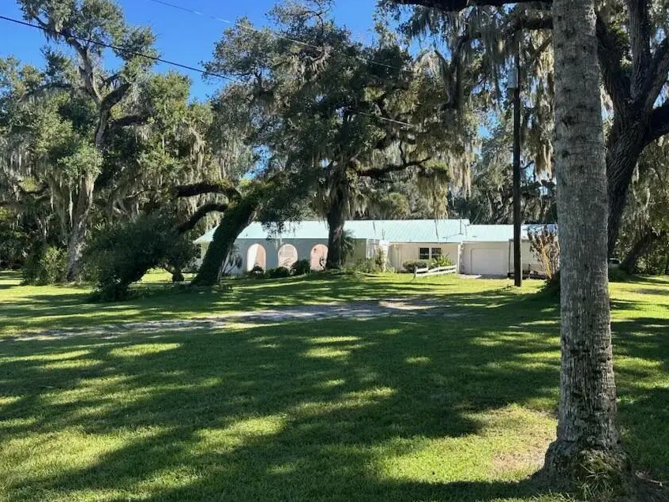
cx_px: 343
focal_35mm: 29
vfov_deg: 48.2
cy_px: 235
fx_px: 561
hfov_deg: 61.6
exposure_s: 1/791
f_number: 1.78
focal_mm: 6.86
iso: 80
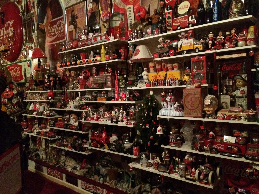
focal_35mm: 29
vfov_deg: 48.2
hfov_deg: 61.7
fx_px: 217
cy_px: 97
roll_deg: +3.2
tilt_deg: -3.1
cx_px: 130
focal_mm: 4.15
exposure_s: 1/15
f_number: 2.2
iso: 1000
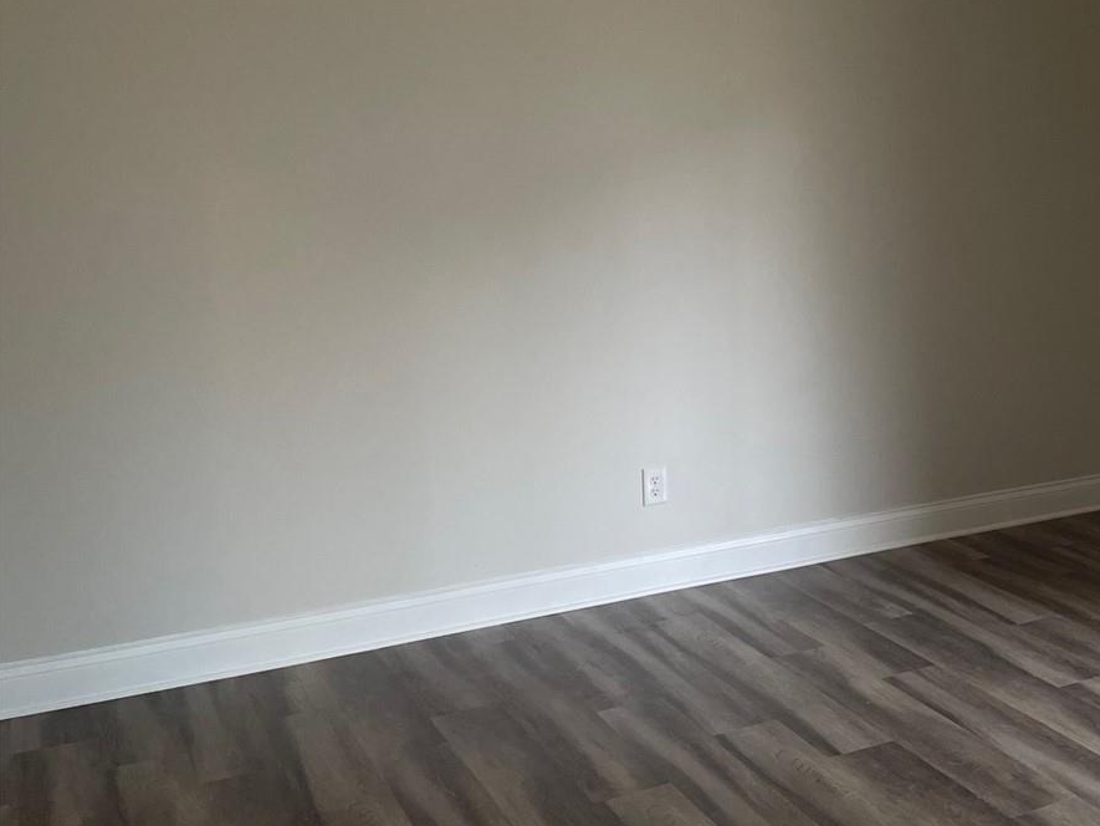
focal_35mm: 47
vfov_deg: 30.4
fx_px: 1494
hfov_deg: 37.7
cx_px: 992
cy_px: 223
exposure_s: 1/120
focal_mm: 4.2
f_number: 1.6
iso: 125
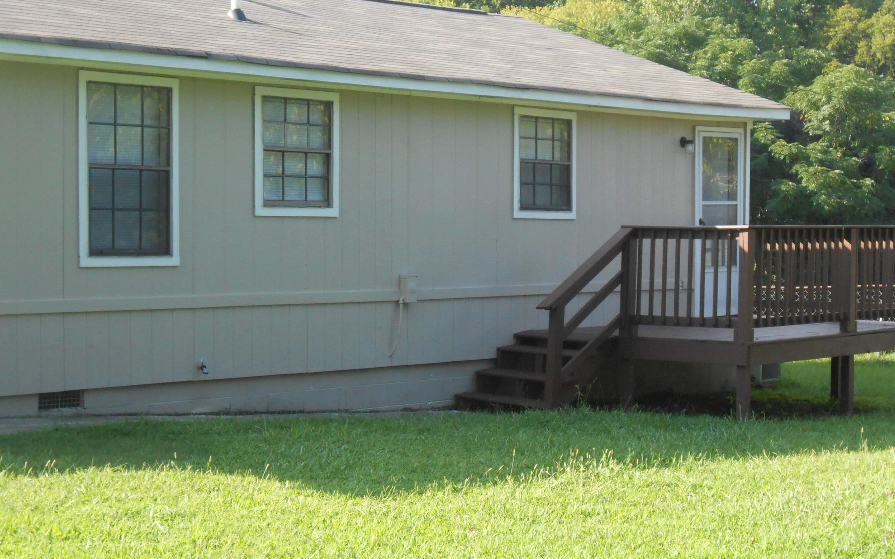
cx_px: 427
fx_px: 1732
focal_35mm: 71
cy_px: 309
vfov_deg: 18.3
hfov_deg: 29.0
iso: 320
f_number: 5.6
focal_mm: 11.3
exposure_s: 1/250
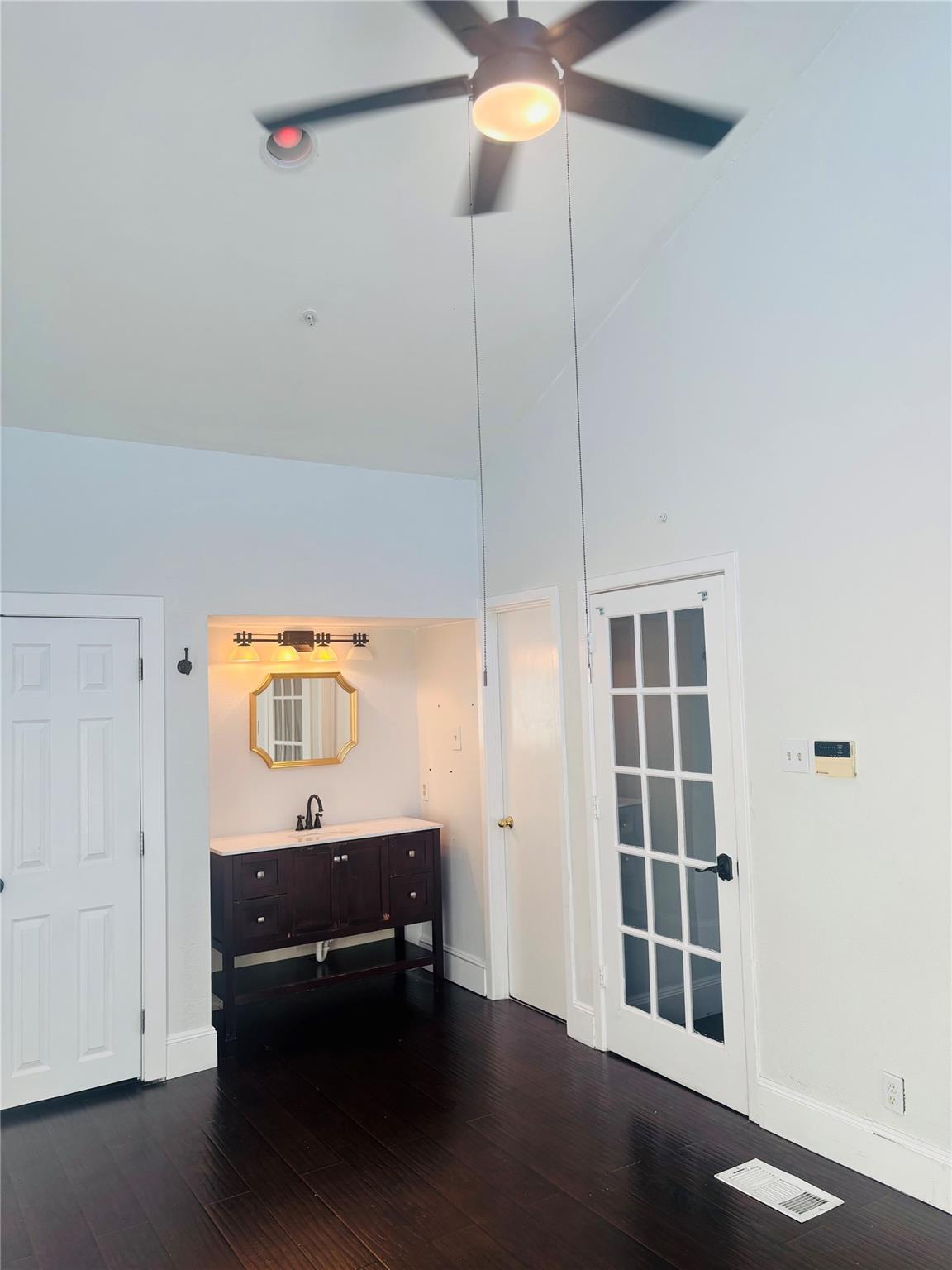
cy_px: 635
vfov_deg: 67.3
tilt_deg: +4.7
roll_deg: +1.8
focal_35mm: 26
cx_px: 476
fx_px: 953
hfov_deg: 53.1
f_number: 1.6
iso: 40
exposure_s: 1/120
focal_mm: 5.96
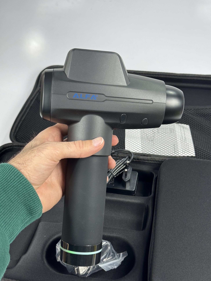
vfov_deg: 39.7
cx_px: 106
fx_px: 390
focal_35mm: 48
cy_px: 140
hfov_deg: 30.3
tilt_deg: -47.3
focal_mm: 6.76
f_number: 1.78
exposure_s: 1/100
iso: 80
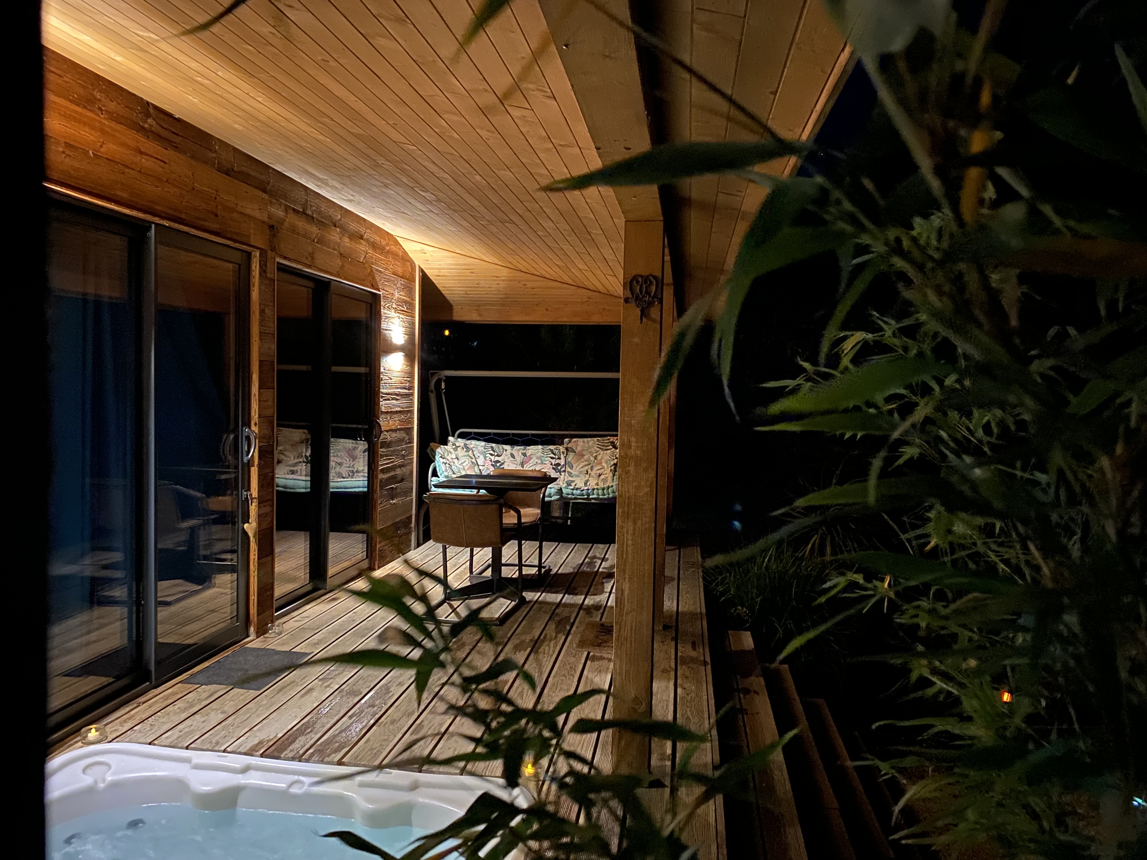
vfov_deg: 53.1
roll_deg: -1.7
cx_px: 574
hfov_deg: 67.3
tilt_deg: -4.8
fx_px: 862
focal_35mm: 26
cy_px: 430
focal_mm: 4.25
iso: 1000
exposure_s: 1/8
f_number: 1.8
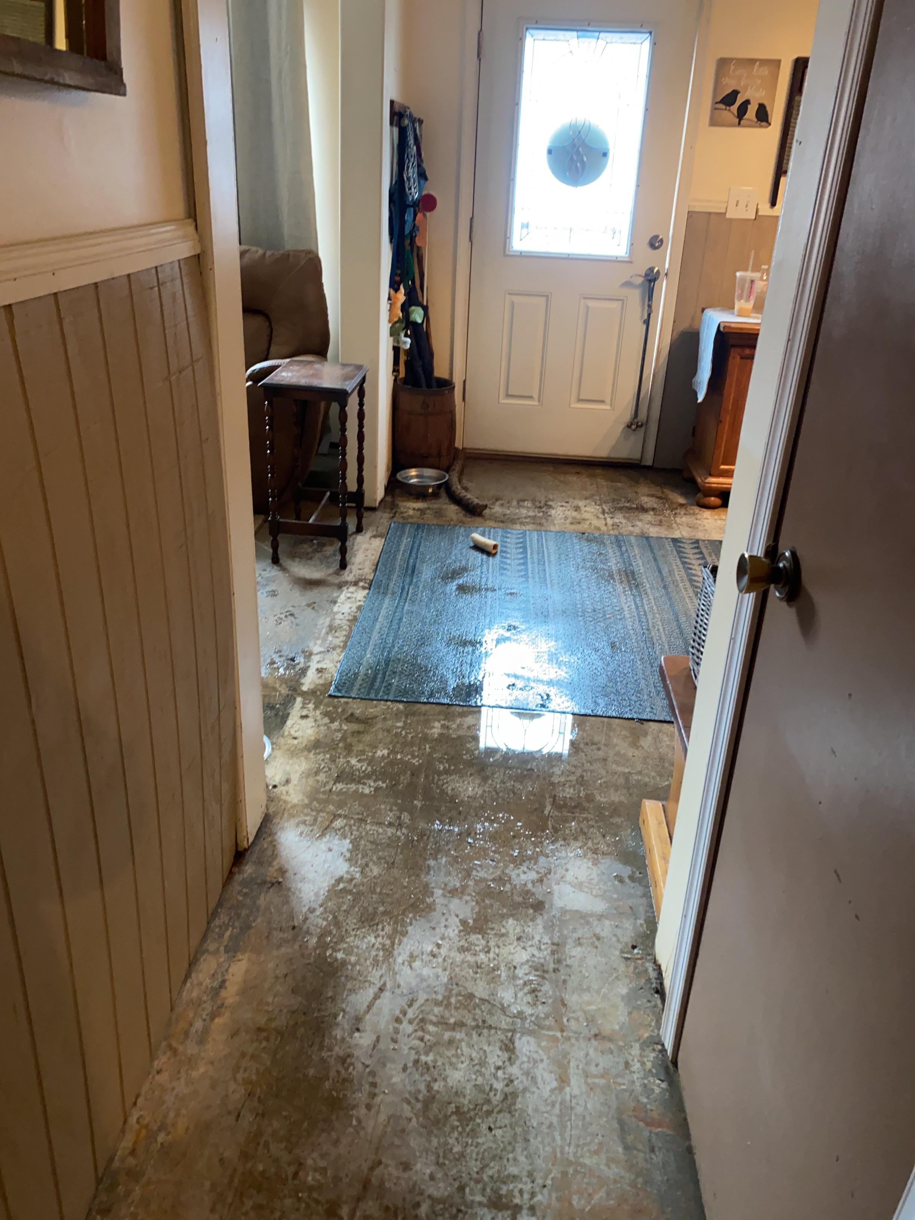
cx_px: 458
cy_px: 610
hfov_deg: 44.2
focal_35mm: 32
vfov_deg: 56.8
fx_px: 1128
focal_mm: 4.25
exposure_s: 1/30
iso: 200
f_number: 1.8
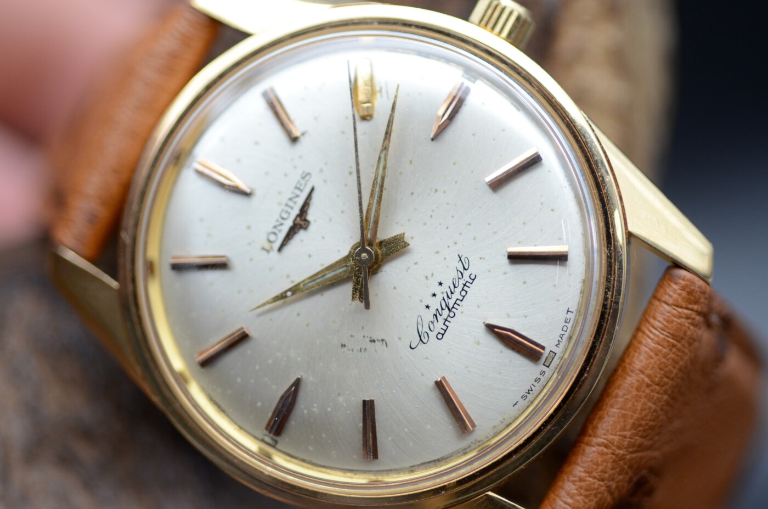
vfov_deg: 15.1
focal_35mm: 90
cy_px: 254
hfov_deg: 22.7
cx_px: 384
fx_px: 1916
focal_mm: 60
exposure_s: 1/400
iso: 800
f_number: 3.5
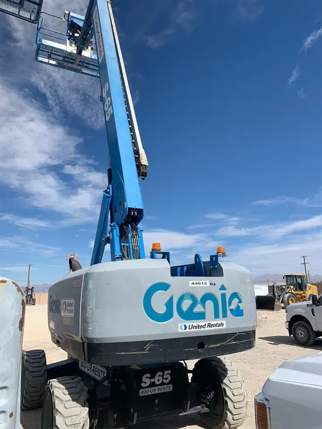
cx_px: 161
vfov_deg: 67.3
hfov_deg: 53.1
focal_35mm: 26
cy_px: 214
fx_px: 322
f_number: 1.8
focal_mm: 4.25
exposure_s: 1/3650
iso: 25
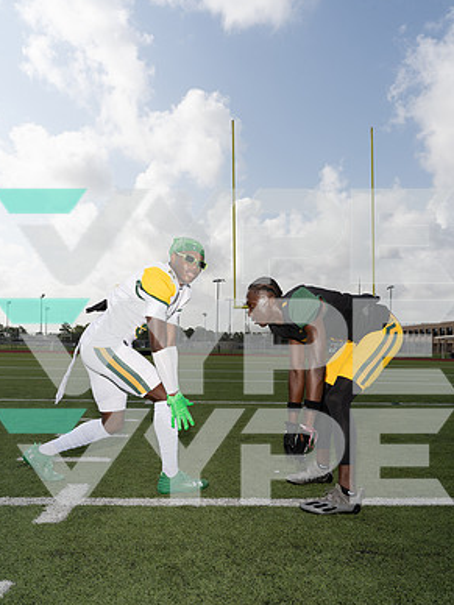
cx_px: 226
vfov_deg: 61.4
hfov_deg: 48.2
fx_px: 507
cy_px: 348
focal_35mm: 29
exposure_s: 1/250
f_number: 11
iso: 125
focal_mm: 26
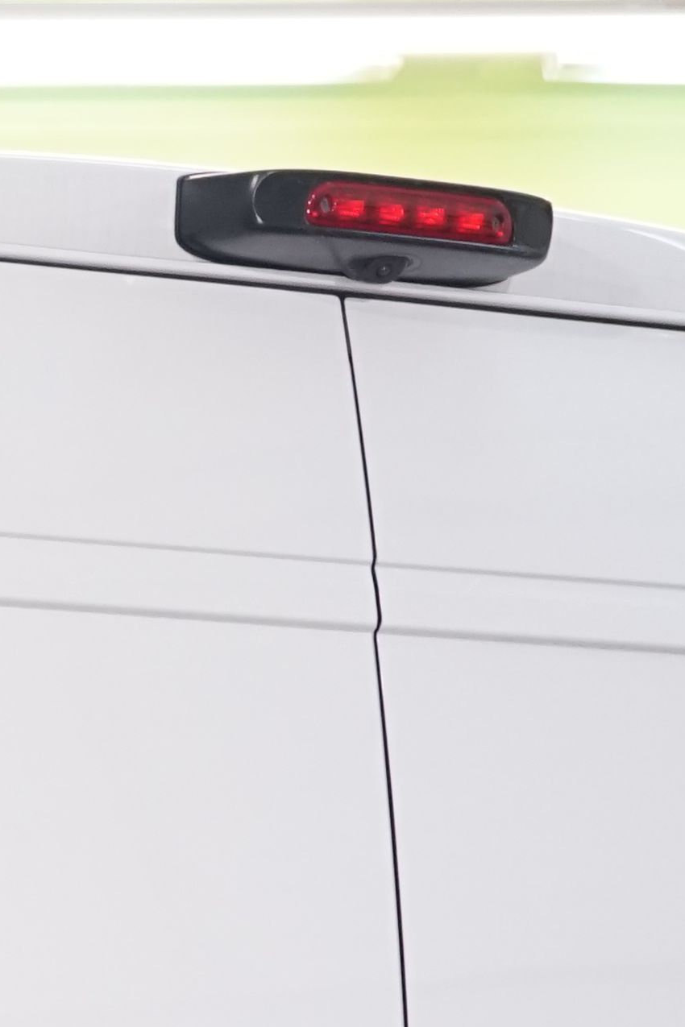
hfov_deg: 5.0
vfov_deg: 7.4
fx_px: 7791
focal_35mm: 273
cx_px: -621
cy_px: 1506
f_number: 5
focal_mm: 58
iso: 1600
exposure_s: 1/100
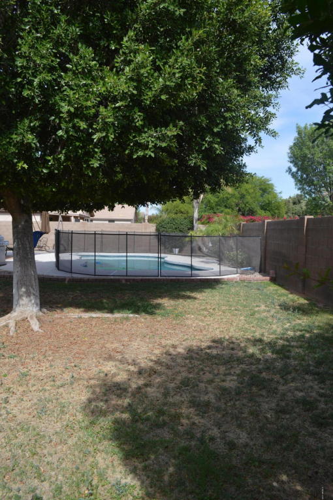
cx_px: 166
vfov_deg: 67.4
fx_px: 375
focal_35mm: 27
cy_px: 250
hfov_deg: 47.9
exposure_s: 1/200
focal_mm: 18
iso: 100
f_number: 7.1
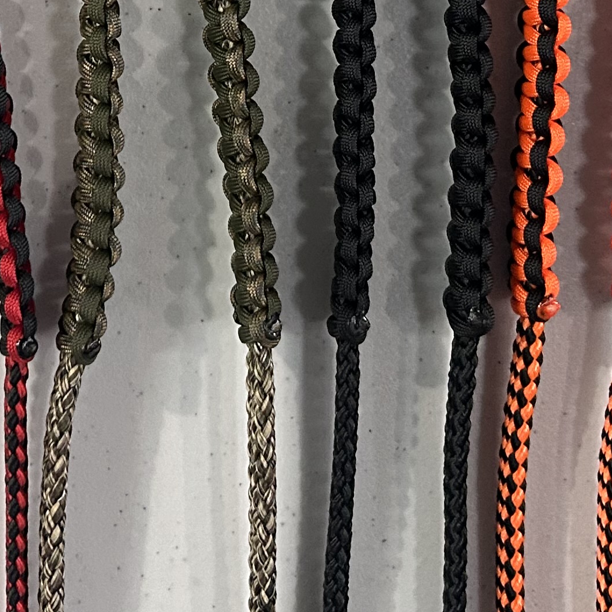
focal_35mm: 88
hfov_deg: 19.4
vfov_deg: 18.5
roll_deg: -0.4
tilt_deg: -13.0
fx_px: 1760
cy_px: -150
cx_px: 83
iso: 400
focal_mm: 5.7
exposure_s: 1/60
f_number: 1.5
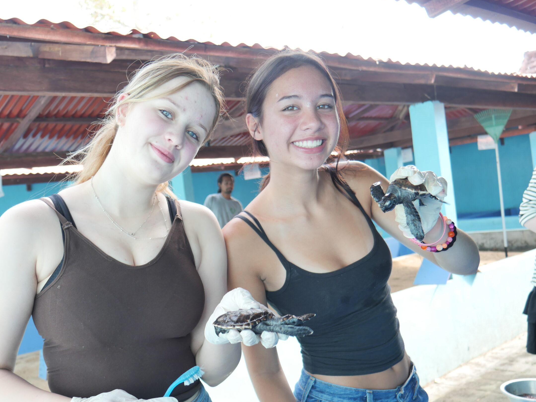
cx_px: 219
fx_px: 588
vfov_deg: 37.7
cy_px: 212
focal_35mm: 38
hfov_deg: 48.7
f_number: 3.6
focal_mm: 16
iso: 200
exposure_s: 1/60
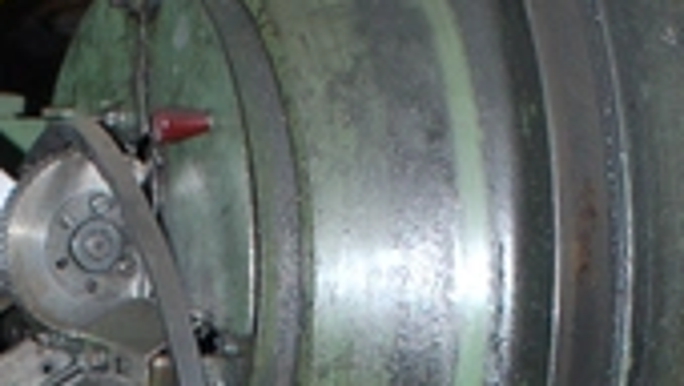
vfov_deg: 6.9
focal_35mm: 166
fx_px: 3014
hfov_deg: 12.8
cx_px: 22
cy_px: 961
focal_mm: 24
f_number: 4
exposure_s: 1/60
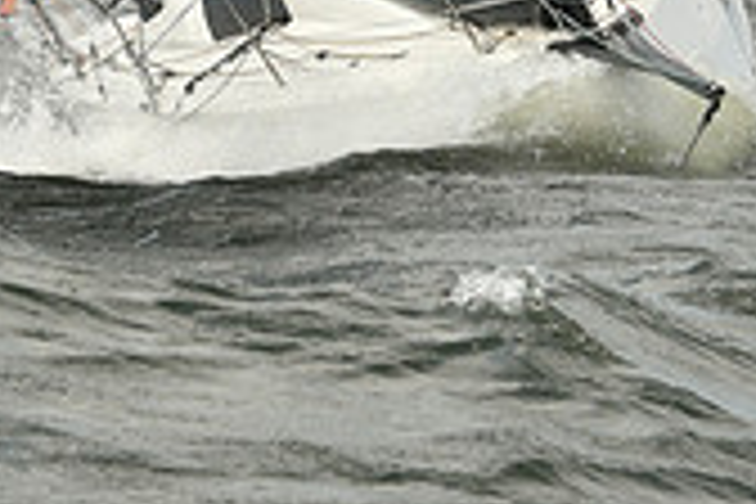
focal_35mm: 345
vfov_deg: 4.0
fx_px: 7244
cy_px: -97
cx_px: 418
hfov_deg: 6.0
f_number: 9
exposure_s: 1/800
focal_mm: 100
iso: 250
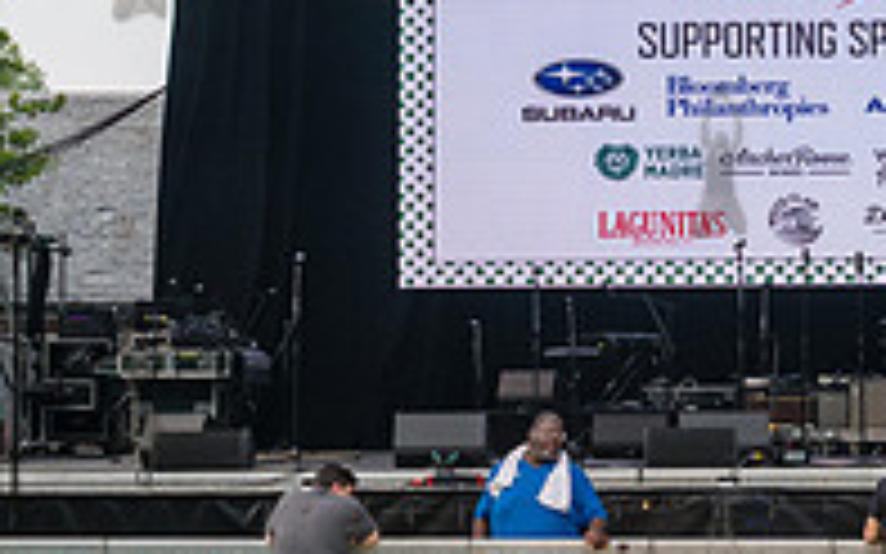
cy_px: 158
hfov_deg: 18.1
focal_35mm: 114
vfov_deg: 11.5
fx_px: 2752
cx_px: 715
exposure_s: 1/2000
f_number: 4.5
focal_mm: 37
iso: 1000
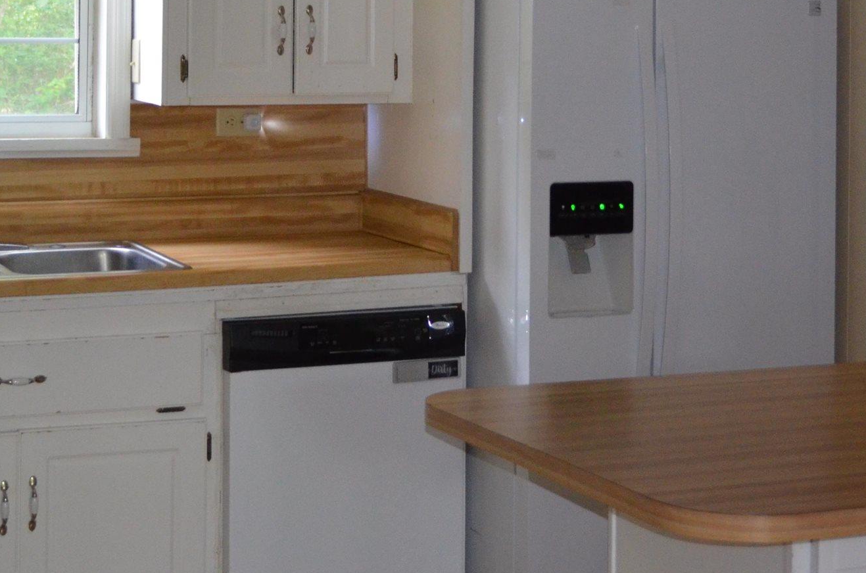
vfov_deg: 14.7
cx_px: 544
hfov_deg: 22.4
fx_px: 2184
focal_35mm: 91
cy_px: -24
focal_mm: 26
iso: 1600
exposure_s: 1/60
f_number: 4.2
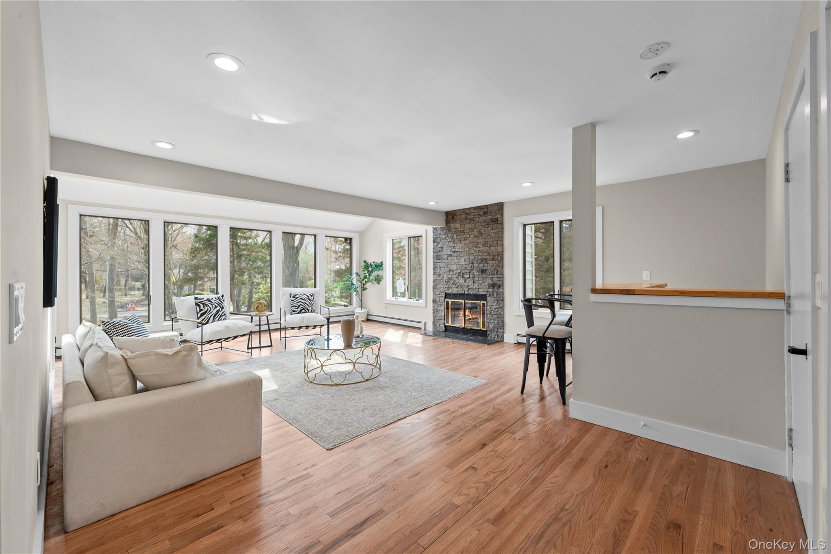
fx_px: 323
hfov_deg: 104.3
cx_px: 416
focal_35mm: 14
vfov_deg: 81.2
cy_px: 277
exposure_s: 1/5
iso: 200
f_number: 10
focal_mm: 14
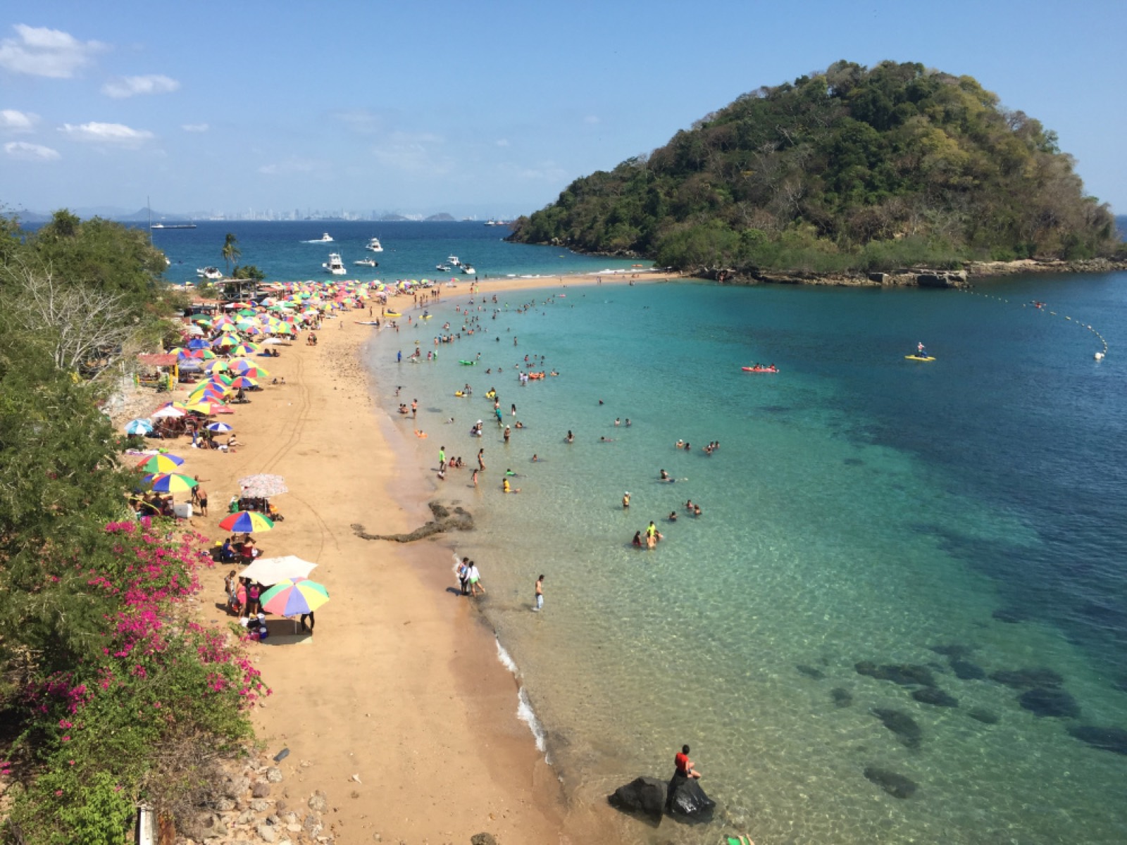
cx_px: 564
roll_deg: -1.8
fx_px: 944
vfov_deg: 48.2
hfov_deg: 61.7
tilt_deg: -11.3
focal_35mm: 29
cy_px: 422
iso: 32
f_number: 2.2
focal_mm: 4.15
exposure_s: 1/2083
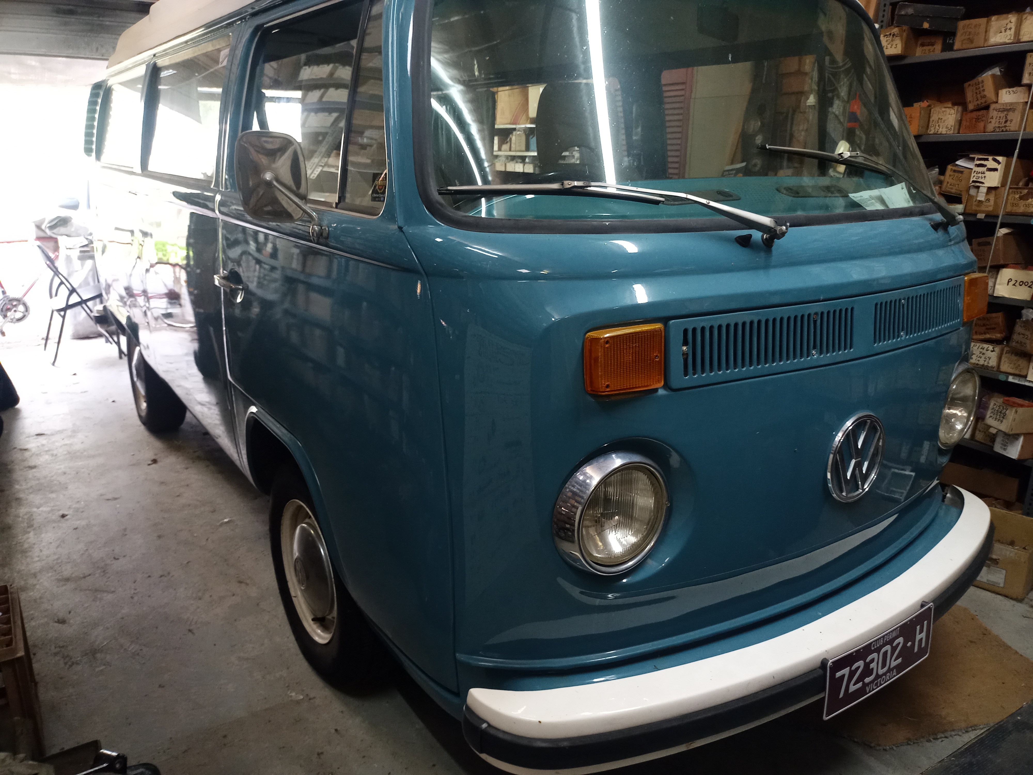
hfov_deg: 63.4
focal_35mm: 28
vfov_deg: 49.7
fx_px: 836
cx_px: 516
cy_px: 388
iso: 150
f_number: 1.8
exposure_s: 1/25
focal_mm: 4.71
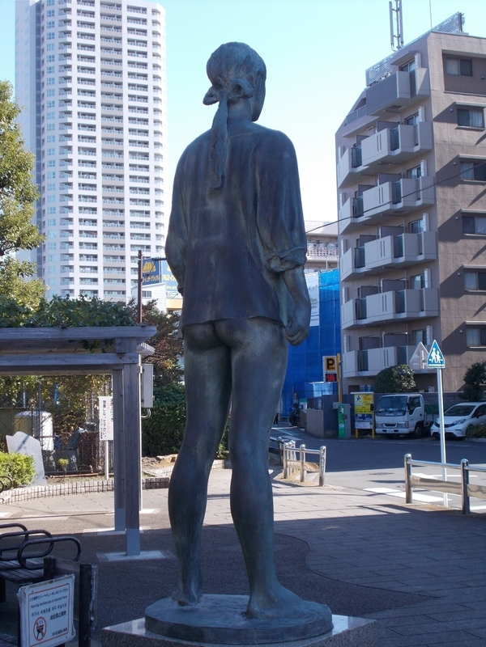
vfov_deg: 33.2
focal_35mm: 58
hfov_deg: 25.2
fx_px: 1086
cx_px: 243
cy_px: 324
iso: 125
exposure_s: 1/250
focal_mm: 10.3
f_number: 4.9
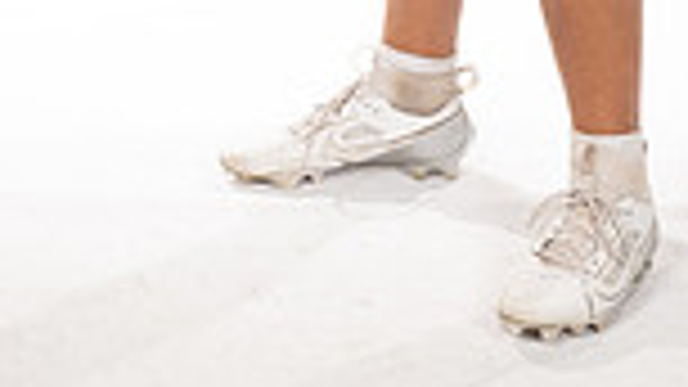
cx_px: 423
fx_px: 3155
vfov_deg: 6.6
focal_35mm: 173
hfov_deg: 12.4
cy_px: -572
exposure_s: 1/400
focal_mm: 56
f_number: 8
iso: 640
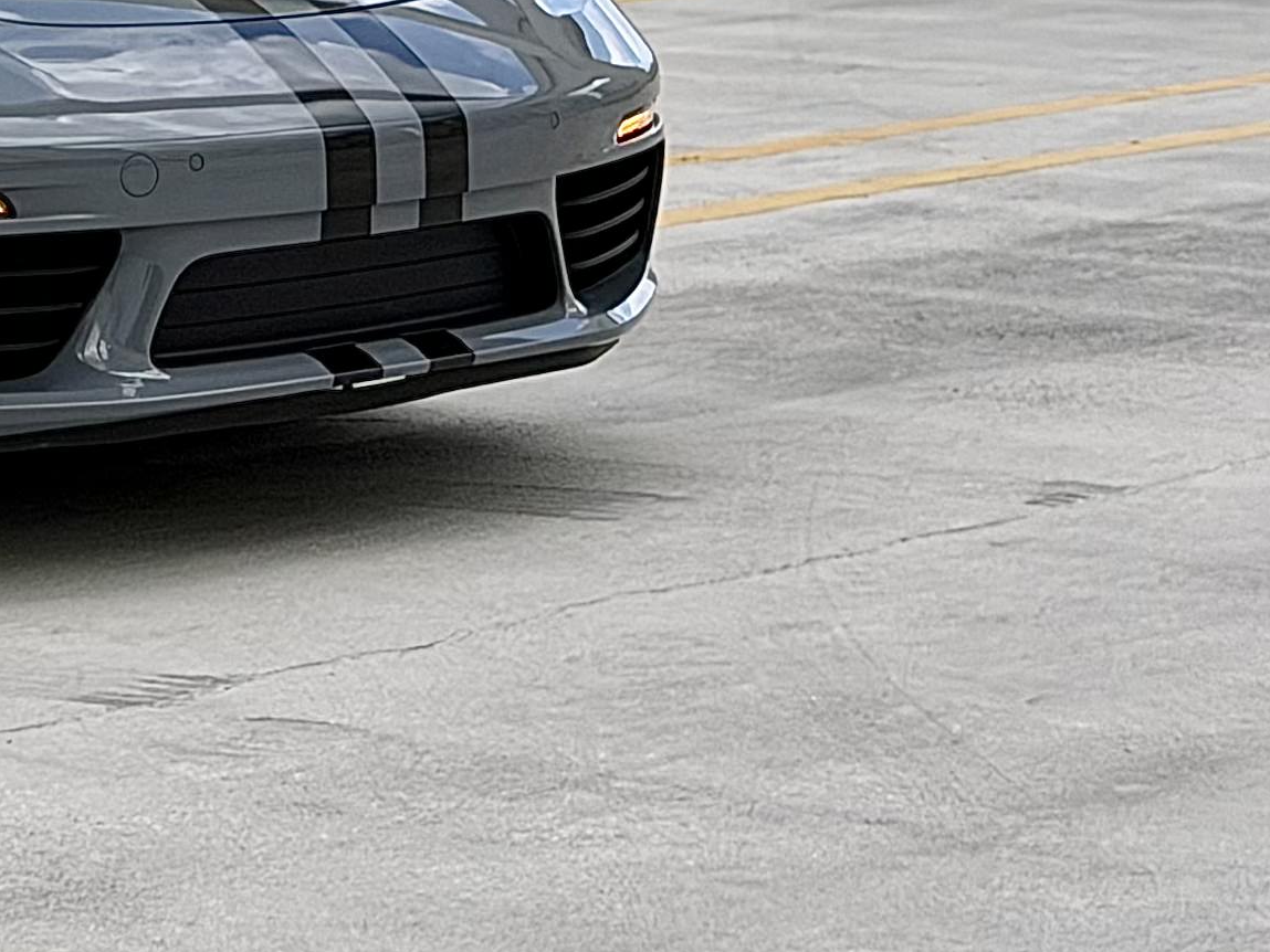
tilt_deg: -2.5
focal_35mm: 157
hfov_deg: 11.9
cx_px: -737
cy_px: -217
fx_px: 5761
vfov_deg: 9.3
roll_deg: +0.3
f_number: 1.8
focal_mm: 6.8
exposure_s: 1/1608
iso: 64
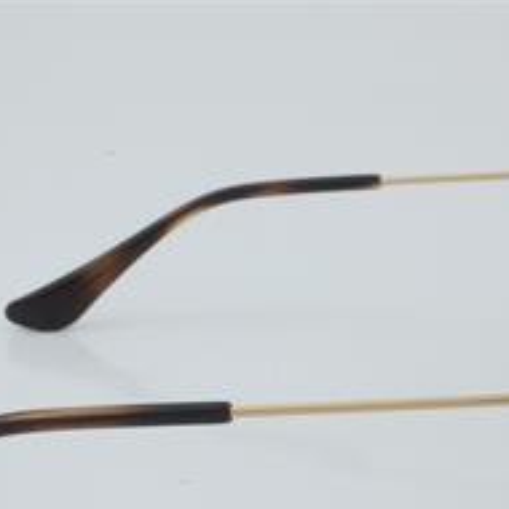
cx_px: 308
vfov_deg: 14.4
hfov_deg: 14.4
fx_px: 2011
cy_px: 354
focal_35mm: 121
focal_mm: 45
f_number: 29
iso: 100
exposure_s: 1/4
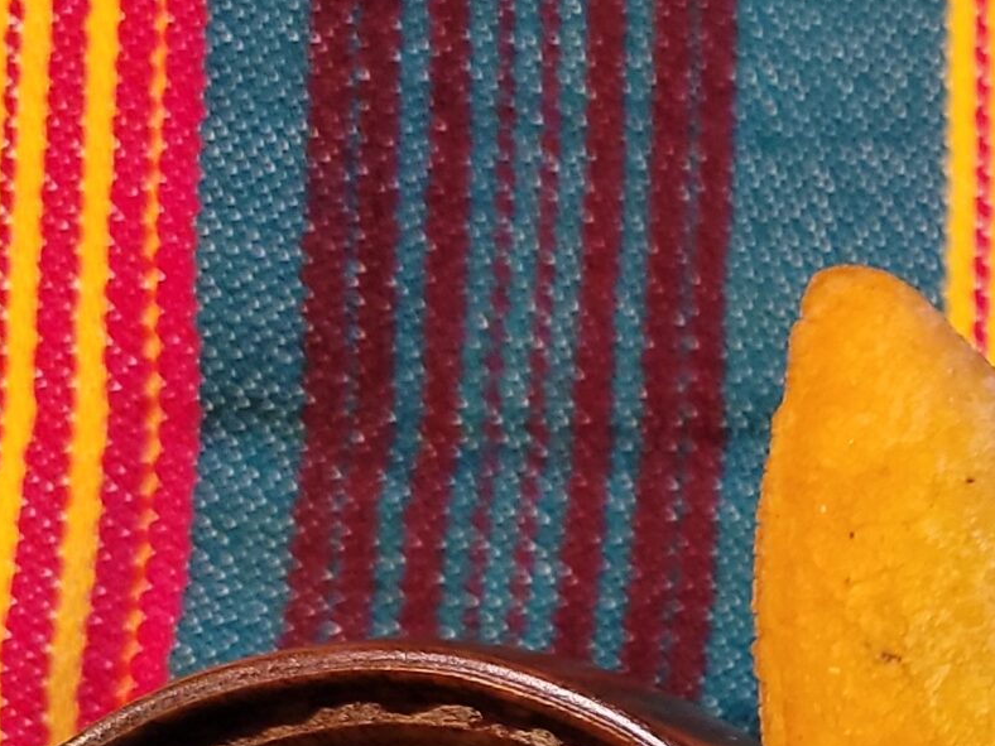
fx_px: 2242
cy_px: 963
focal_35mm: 78
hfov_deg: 22.0
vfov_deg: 17.7
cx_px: 1359
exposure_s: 1/33
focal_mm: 6.7
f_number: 1.8
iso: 400
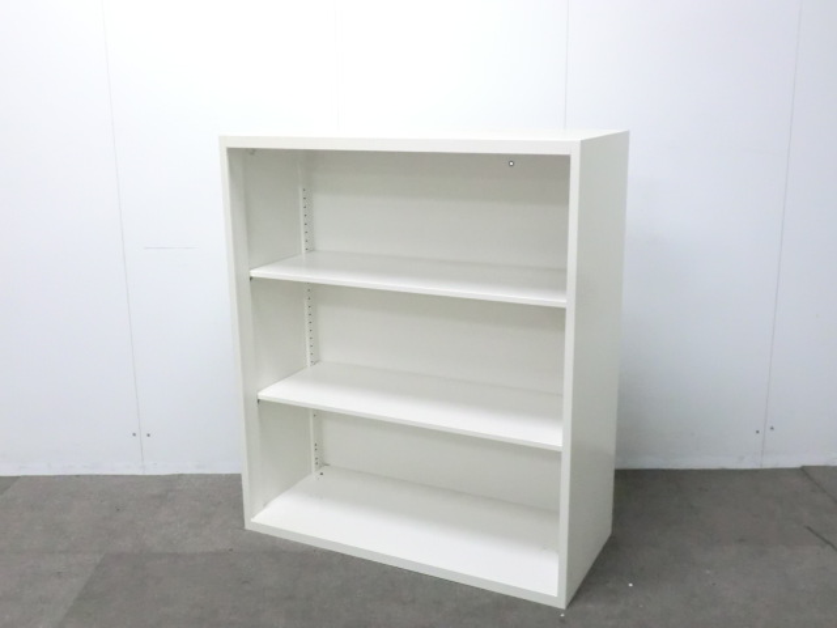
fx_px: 919
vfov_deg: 37.7
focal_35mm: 38
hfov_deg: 49.0
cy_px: 314
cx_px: 418
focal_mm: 6.9
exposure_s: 1/50
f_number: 3.9
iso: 800
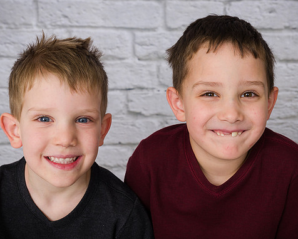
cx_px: 174
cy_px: 112
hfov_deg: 32.4
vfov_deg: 26.2
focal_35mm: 58
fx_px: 512
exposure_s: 1/160
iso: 160
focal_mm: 46
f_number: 8
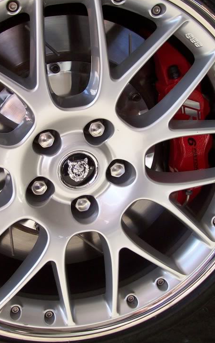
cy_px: 168
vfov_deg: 37.5
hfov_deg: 23.9
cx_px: 79
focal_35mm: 54
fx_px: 506
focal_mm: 6
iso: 80
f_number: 2.7
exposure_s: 1/231
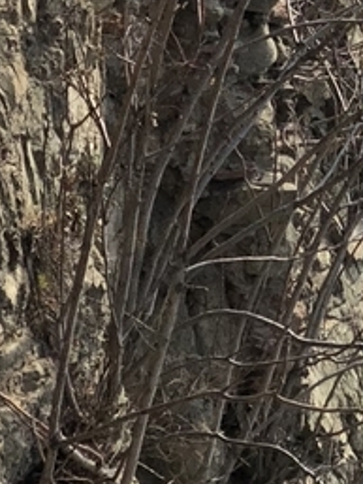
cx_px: 660
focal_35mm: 243
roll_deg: +0.2
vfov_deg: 7.9
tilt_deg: -7.0
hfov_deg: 6.0
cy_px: -330
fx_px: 3395
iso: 16
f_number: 2.4
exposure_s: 1/1350
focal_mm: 6
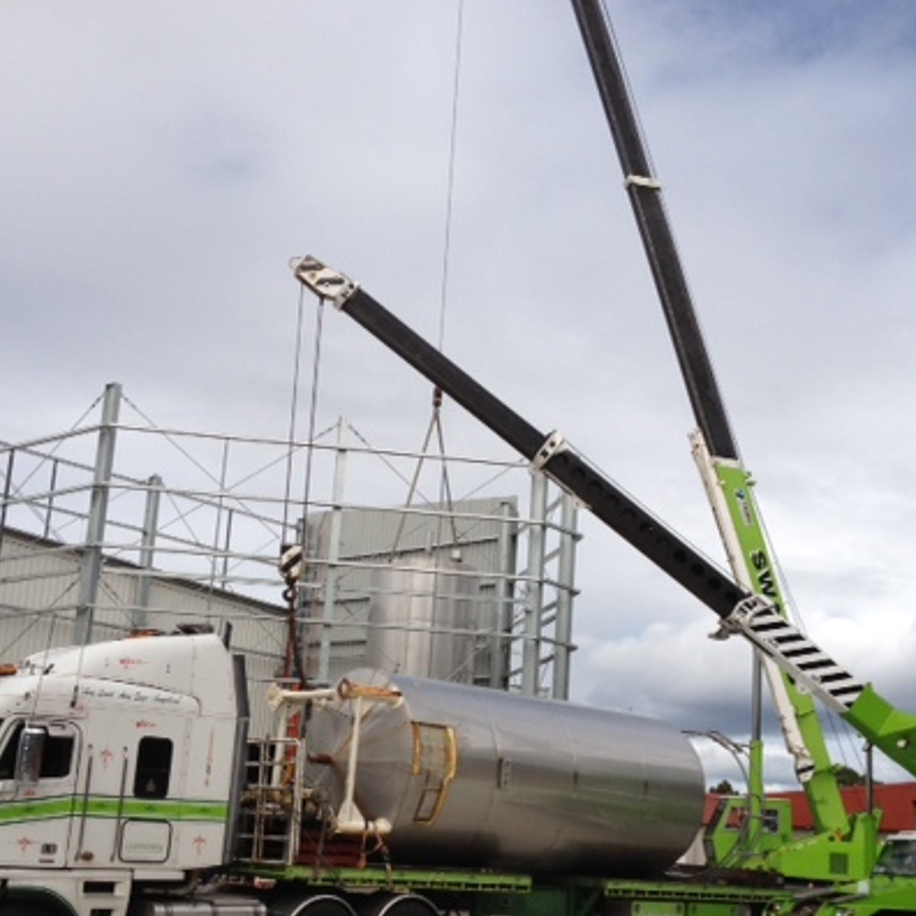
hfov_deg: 34.0
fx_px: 1497
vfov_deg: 33.9
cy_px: 553
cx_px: 504
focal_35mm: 50
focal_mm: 4.28
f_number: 2.4
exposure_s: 1/2632
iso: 64
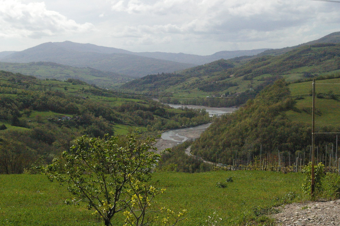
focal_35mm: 60
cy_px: 113
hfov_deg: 33.4
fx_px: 566
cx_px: 170
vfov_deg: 22.6
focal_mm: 40
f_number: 13
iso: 3200
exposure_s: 1/4000
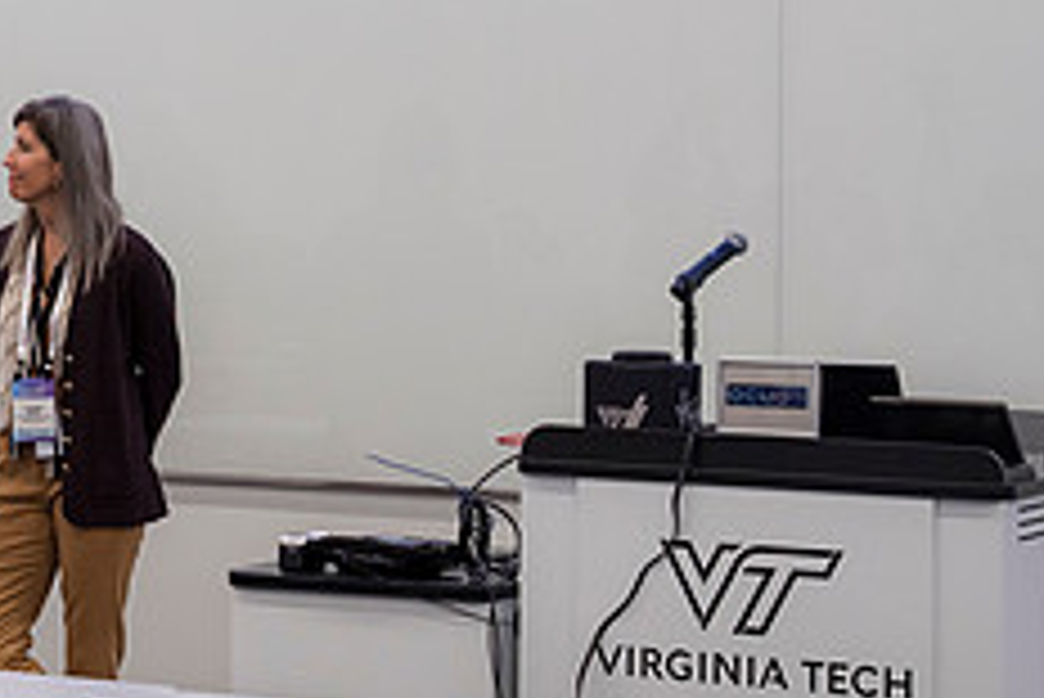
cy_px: 169
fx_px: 4353
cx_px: -9
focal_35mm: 150
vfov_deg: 9.1
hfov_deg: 13.5
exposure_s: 1/125
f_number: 5.6
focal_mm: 60
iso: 800
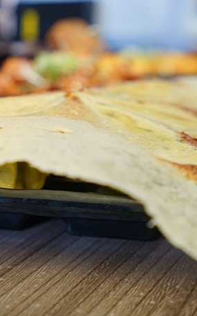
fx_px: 541
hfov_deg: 19.2
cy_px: 175
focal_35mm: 63
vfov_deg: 32.4
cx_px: -51
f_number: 5.6
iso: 1250
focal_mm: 35
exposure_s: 1/30
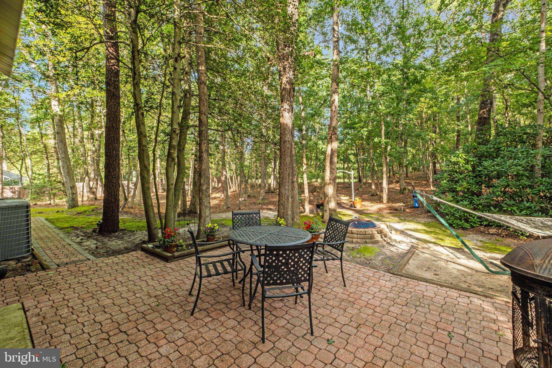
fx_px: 230
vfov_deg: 77.3
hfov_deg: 100.4
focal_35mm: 15
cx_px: 276
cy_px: 184
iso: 500
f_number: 11
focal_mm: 10
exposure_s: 1/180
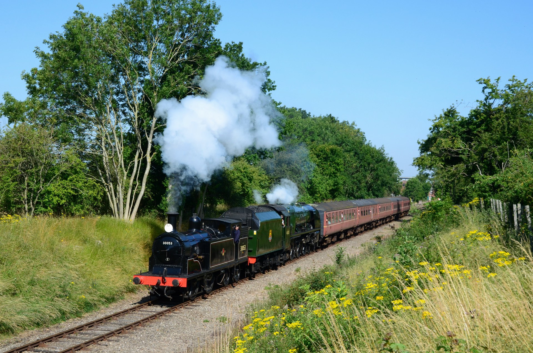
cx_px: 266
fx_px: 754
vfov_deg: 26.4
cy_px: 176
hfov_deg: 39.0
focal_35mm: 51
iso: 400
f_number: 11
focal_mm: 34
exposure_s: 1/500
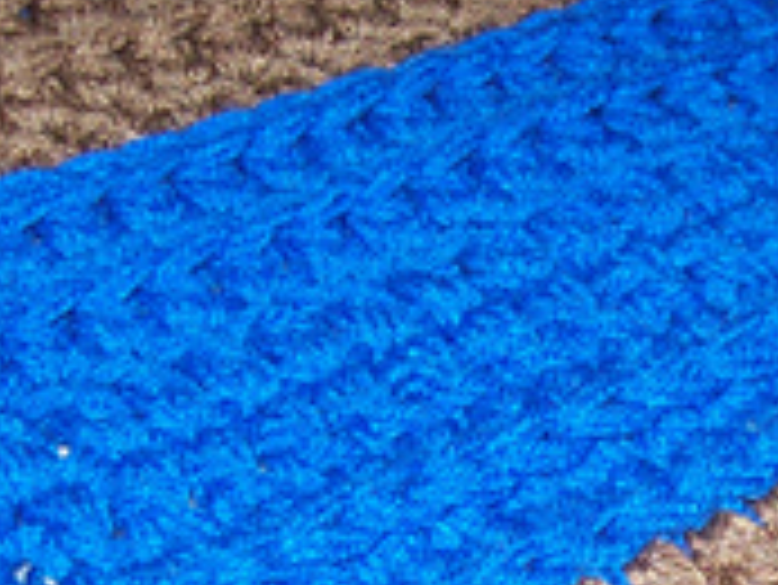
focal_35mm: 104
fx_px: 2339
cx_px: 598
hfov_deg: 18.7
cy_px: 659
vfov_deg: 13.9
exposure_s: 1/64
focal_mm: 6
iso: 80
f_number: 2.7
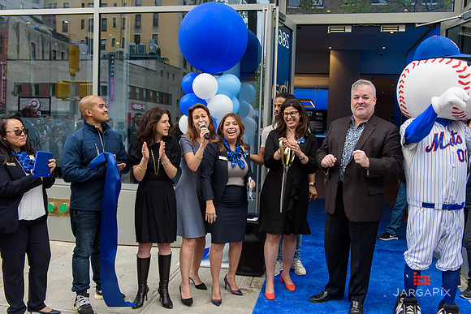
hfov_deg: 55.8
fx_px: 445
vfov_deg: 38.9
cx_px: 236
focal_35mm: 34
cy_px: 157
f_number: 5
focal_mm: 34
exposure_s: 1/250
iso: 200
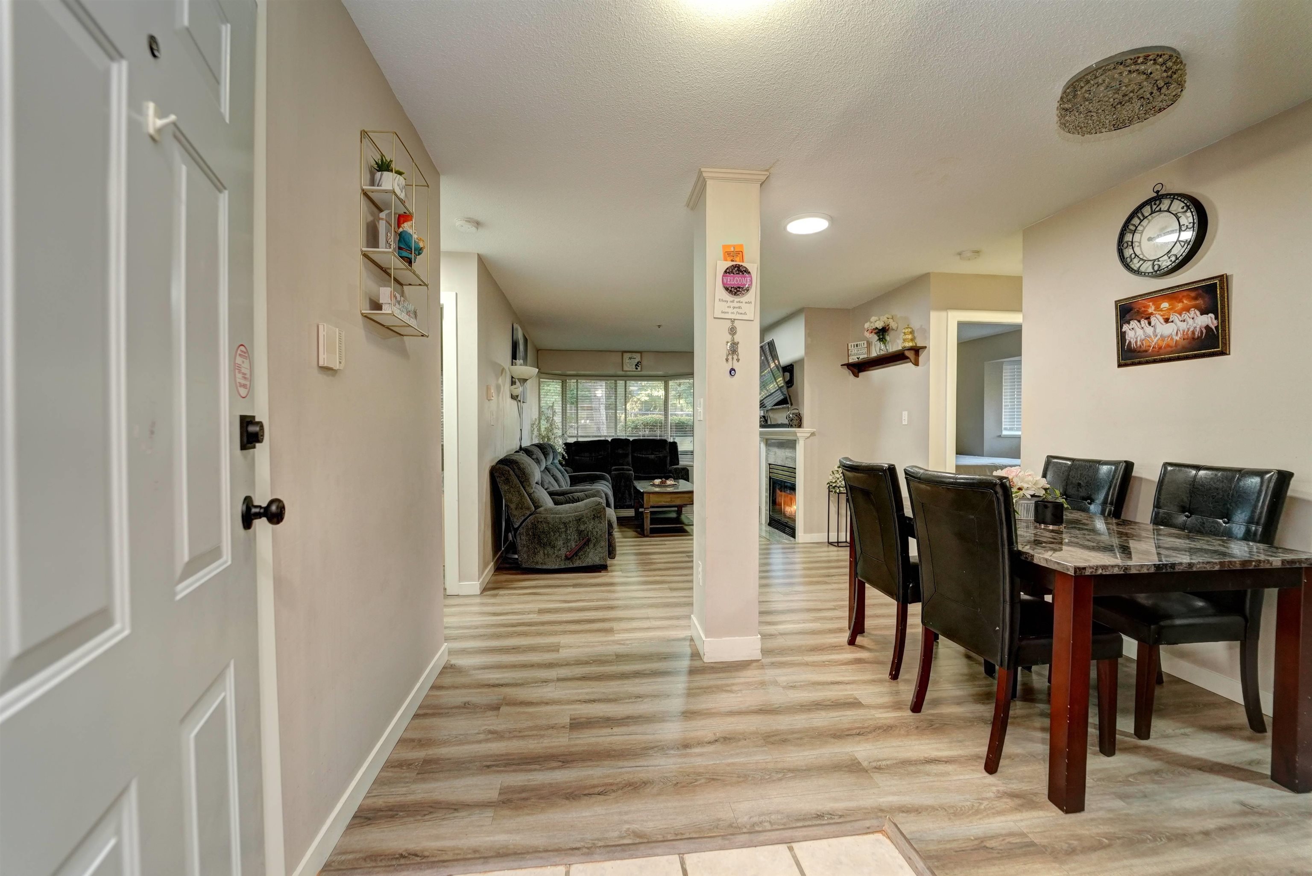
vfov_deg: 81.3
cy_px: 438
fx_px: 510
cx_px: 656
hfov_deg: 104.2
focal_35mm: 14
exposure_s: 1/50
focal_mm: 14
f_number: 4
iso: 800
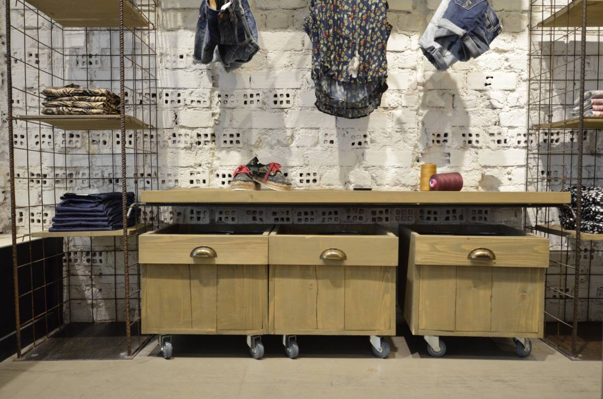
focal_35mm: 30
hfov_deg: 62.0
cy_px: 200
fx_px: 501
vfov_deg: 43.4
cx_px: 302
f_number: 2.8
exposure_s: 1/200
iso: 1600
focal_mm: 20
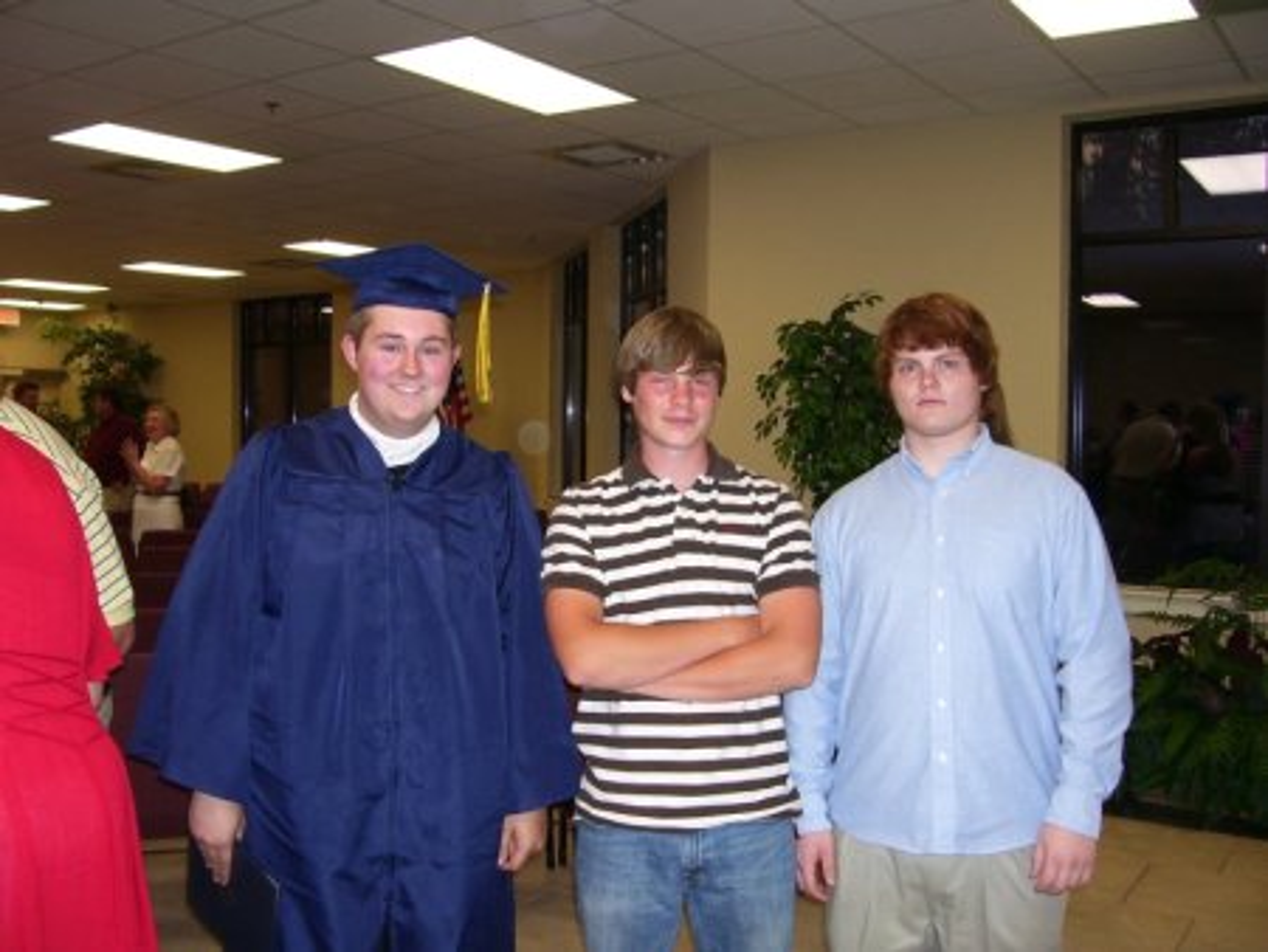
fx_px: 1246
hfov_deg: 53.9
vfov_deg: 41.8
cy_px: 476
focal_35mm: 34
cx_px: 634
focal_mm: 5.6
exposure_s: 1/60
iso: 80
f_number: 2.7
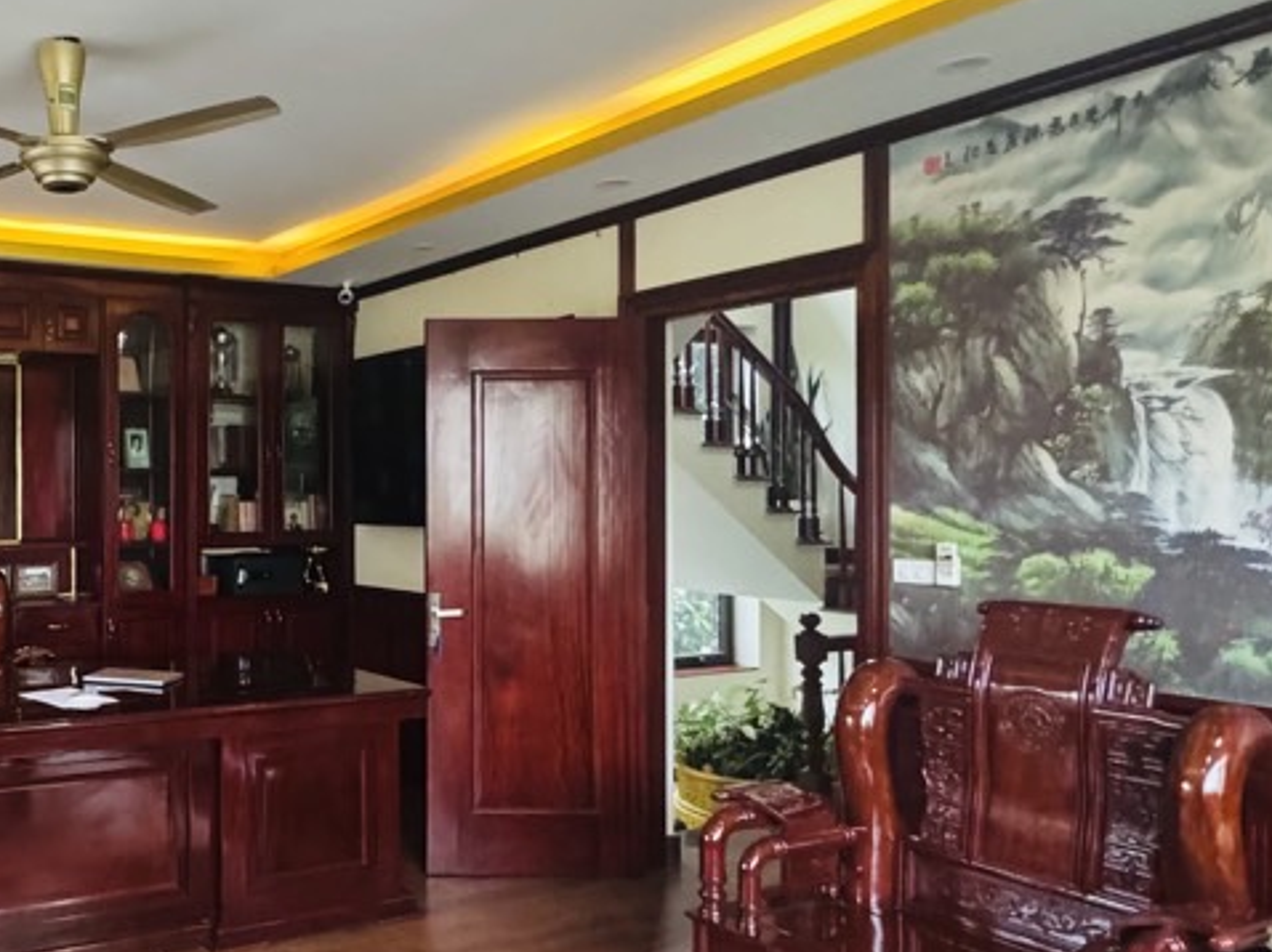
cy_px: 495
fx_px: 1102
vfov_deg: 46.7
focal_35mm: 30
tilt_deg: +0.5
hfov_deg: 53.2
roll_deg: +0.4
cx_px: 149
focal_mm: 2.22
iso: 1000
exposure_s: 1/50
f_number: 2.2
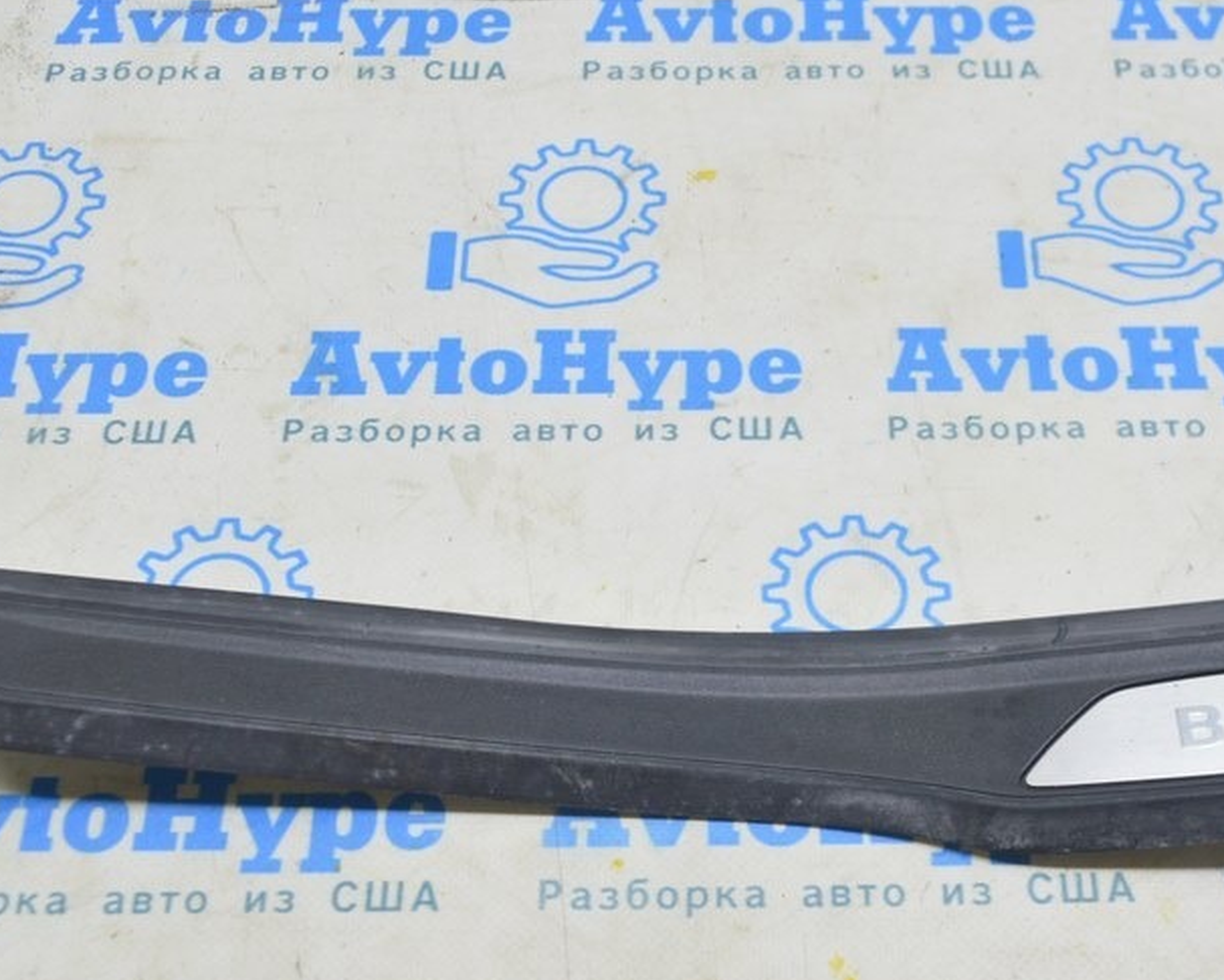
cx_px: 763
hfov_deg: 32.9
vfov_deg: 26.7
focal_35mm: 57
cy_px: 567
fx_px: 2065
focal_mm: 24
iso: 400
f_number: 5.6
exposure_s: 1/20
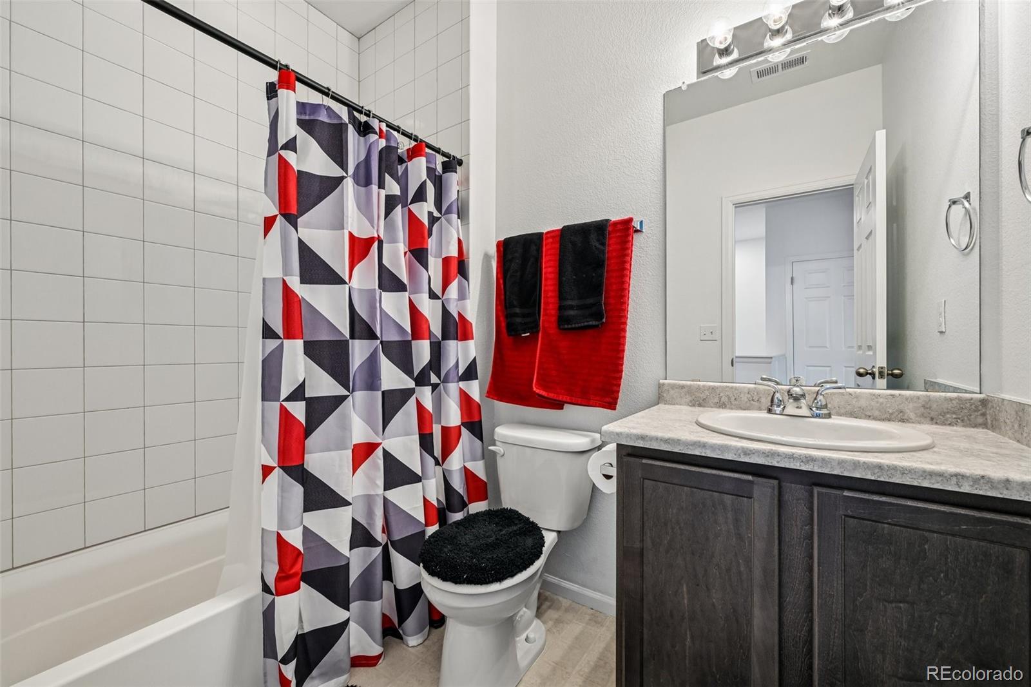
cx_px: 516
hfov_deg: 104.3
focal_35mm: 14
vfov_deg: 81.2
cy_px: 344
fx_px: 401
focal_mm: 14
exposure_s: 1/2.5
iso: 400
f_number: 11
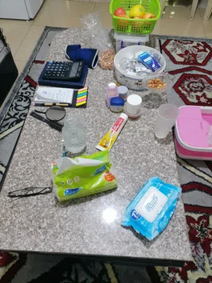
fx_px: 212
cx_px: 106
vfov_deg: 67.3
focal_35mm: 26
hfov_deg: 53.1
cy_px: 142
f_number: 1.8
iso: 250
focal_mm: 5.4
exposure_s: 1/33.3
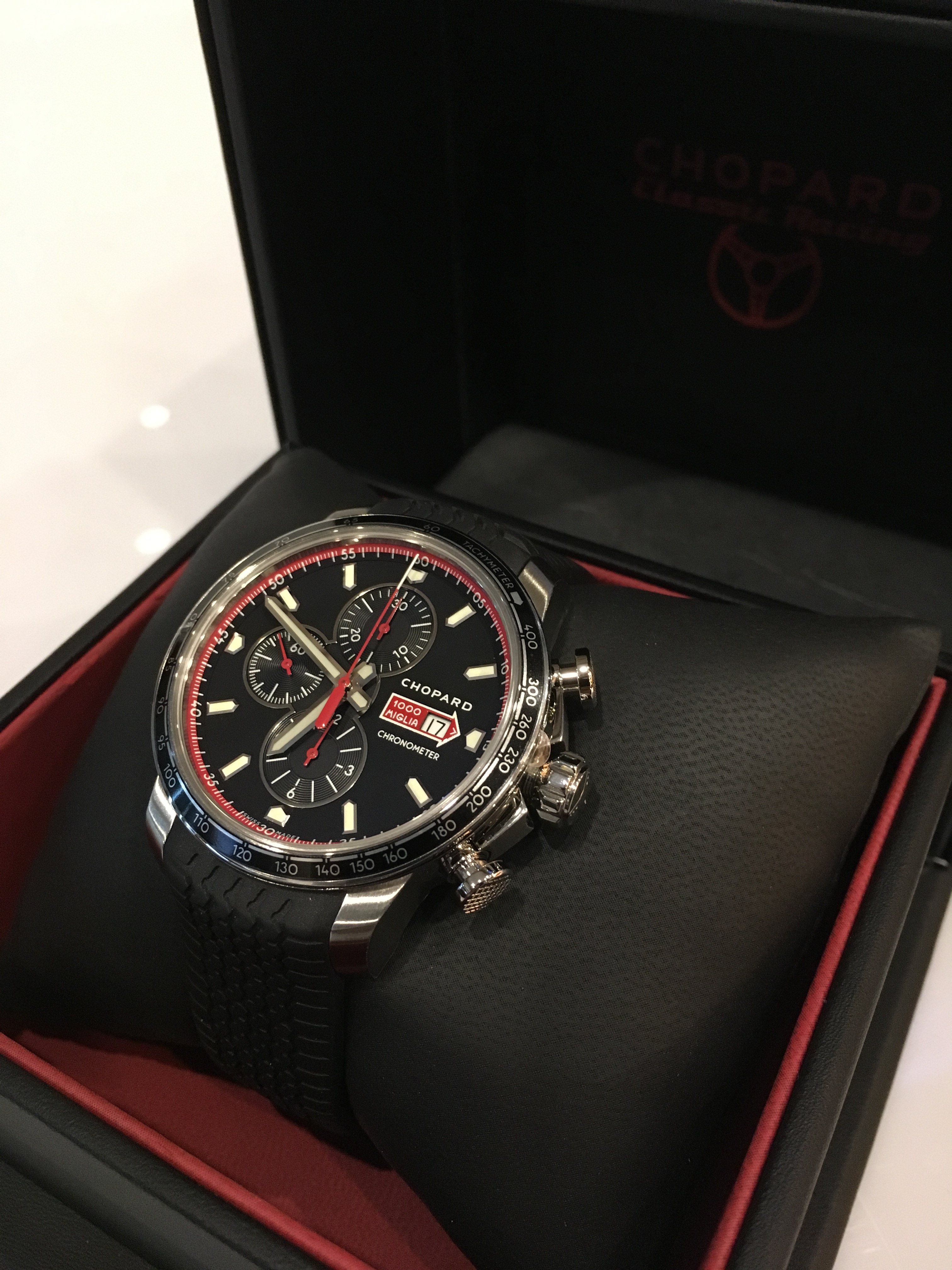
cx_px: 476
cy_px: 635
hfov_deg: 48.2
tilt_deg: -44.6
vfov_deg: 61.7
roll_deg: +2.5
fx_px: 1063
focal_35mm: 29
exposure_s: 1/17
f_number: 2.2
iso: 250
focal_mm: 4.15
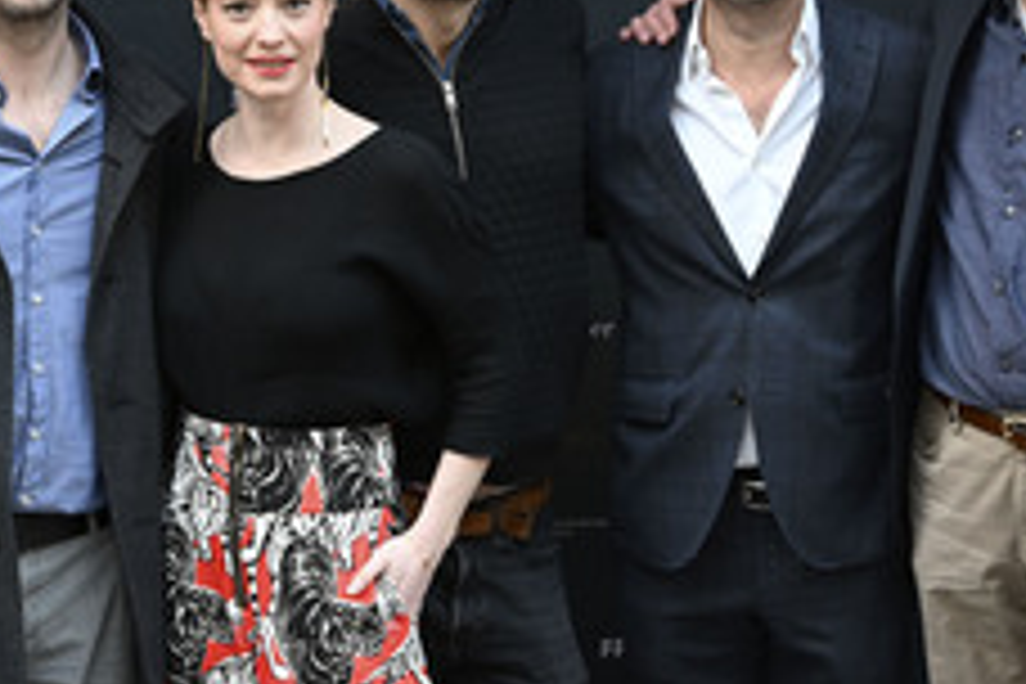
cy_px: 324
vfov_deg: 13.8
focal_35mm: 99
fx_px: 2821
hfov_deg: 20.6
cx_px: 416
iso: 640
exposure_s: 1/100
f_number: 2.8
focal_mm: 50
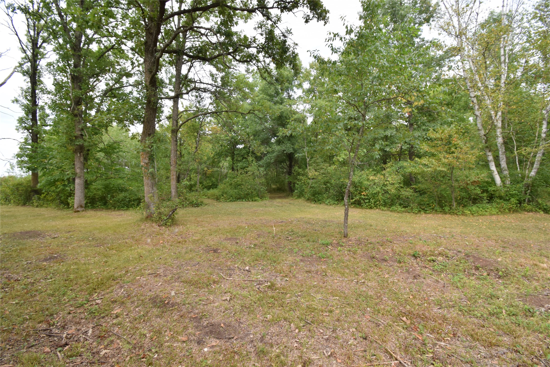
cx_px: 275
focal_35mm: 15
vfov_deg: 77.3
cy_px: 184
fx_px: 229
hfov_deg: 100.4
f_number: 10
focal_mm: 10
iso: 320
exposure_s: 1/200
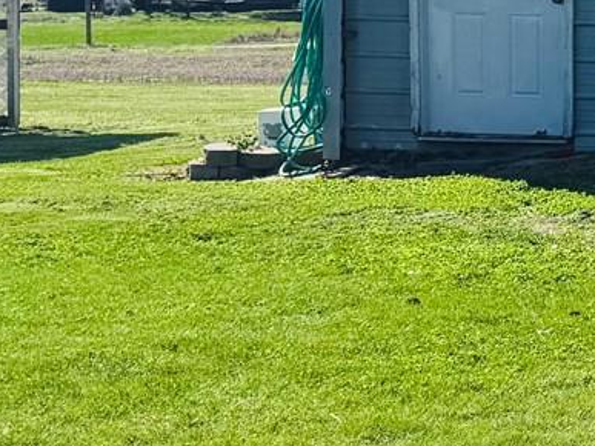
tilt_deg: -4.7
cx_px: 1491
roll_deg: -1.1
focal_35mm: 127
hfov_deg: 12.0
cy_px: 86
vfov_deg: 11.6
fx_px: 2182
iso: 80
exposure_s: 1/4310
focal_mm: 6.76
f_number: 1.78
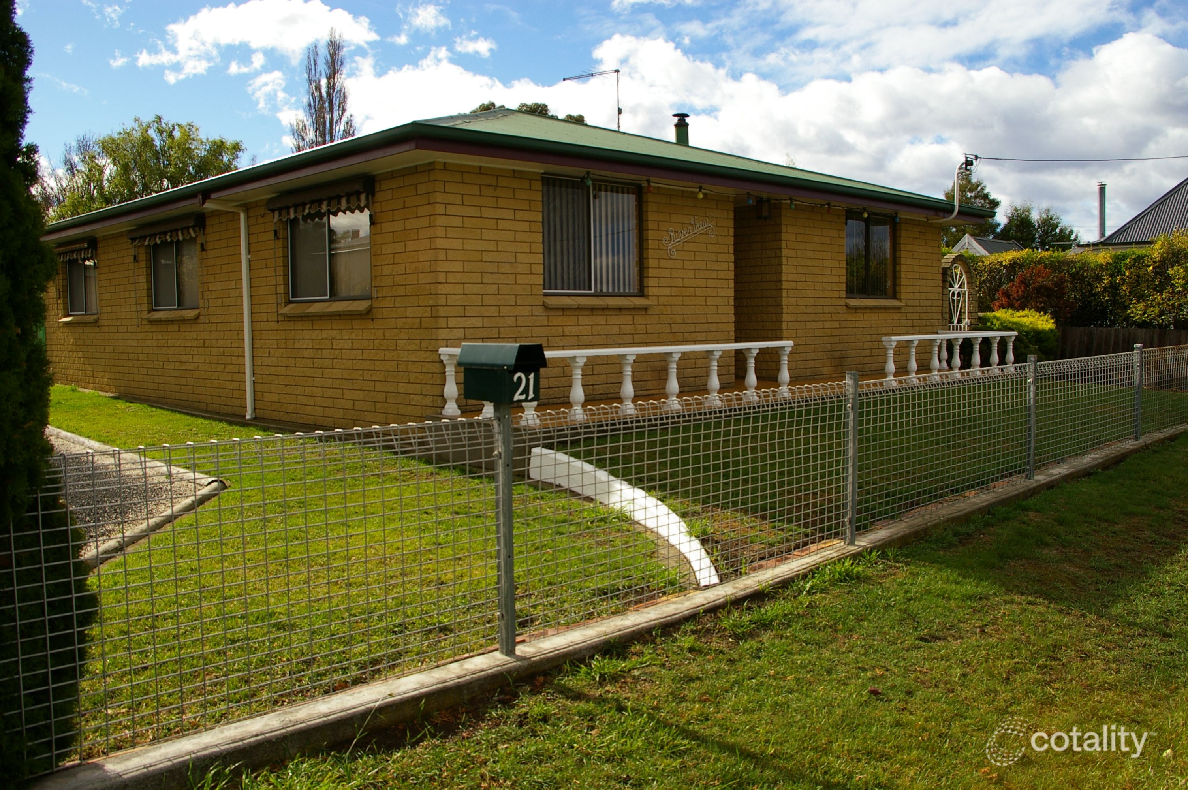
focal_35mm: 30
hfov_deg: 62.0
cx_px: 594
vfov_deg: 43.5
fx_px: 989
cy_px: 395
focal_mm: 20
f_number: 11
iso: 200
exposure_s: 1/250
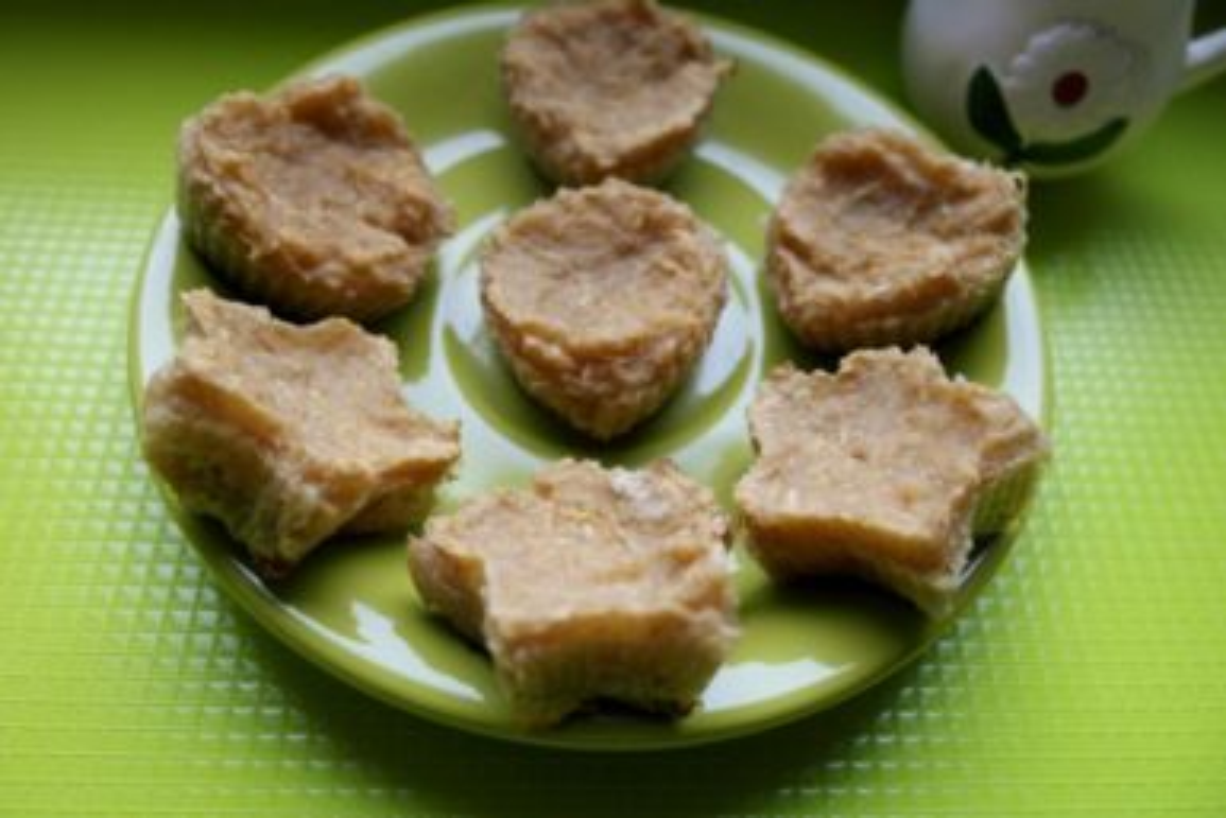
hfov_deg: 61.9
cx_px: 613
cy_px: 409
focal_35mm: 30
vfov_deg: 43.6
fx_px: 1022
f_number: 3.5
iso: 400
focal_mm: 20
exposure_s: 1/80
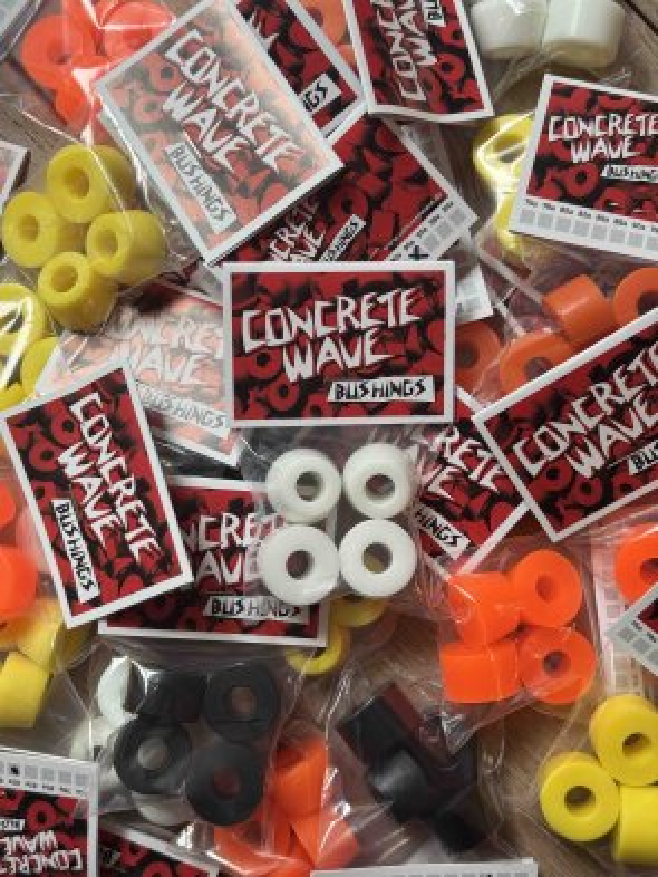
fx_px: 1216
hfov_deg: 30.3
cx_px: 329
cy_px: 438
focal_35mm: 48
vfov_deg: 39.6
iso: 80
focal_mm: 6.76
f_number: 1.78
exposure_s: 1/50
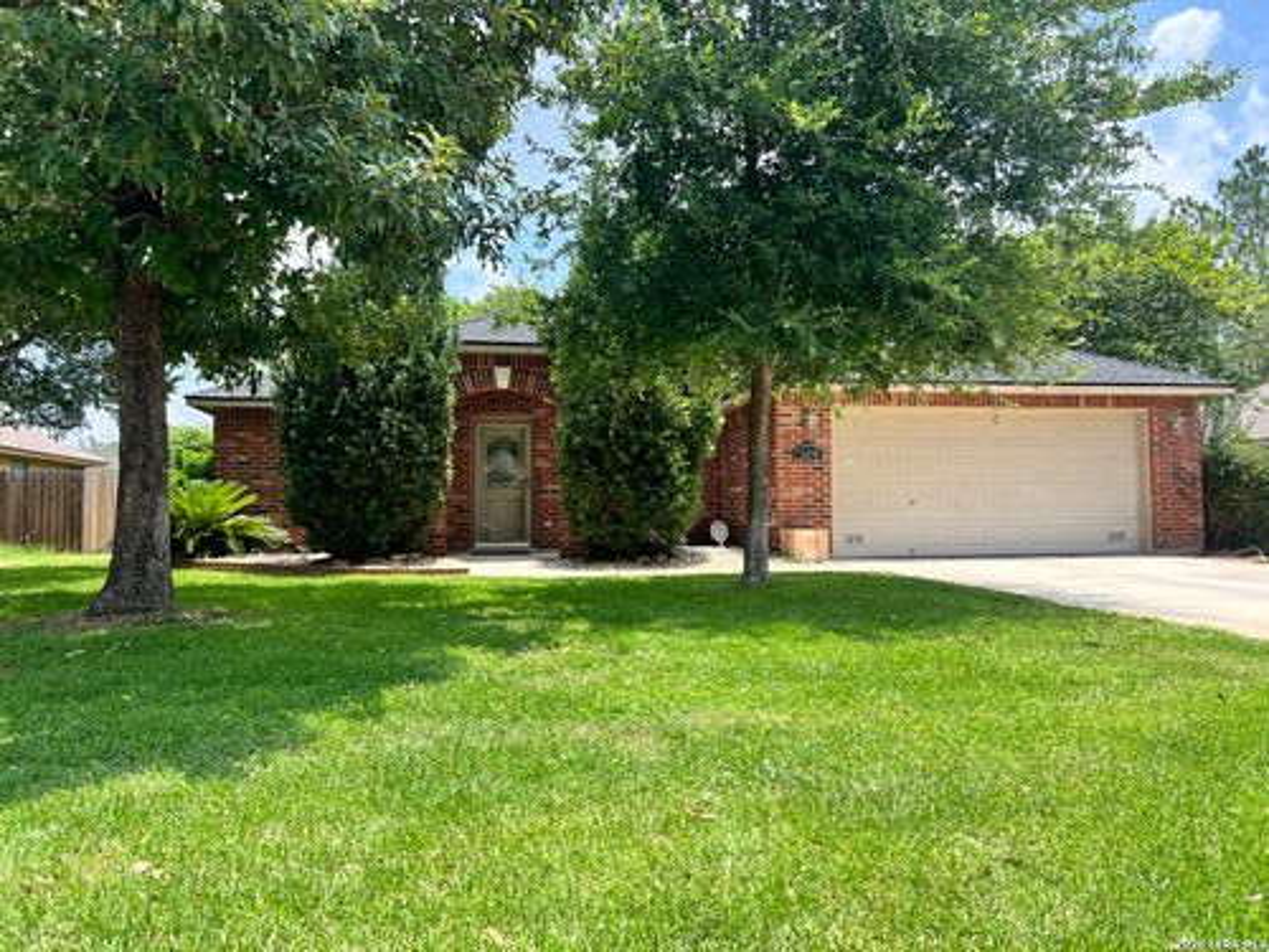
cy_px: 476
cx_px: 634
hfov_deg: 67.3
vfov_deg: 53.1
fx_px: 953
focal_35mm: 26
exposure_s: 1/1597
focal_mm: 5.7
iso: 50
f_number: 1.5
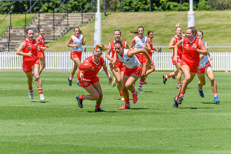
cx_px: 94
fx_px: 2406
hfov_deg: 5.5
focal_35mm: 375
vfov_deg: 3.7
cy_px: 77
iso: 800
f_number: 8
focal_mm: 300
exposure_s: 1/2000
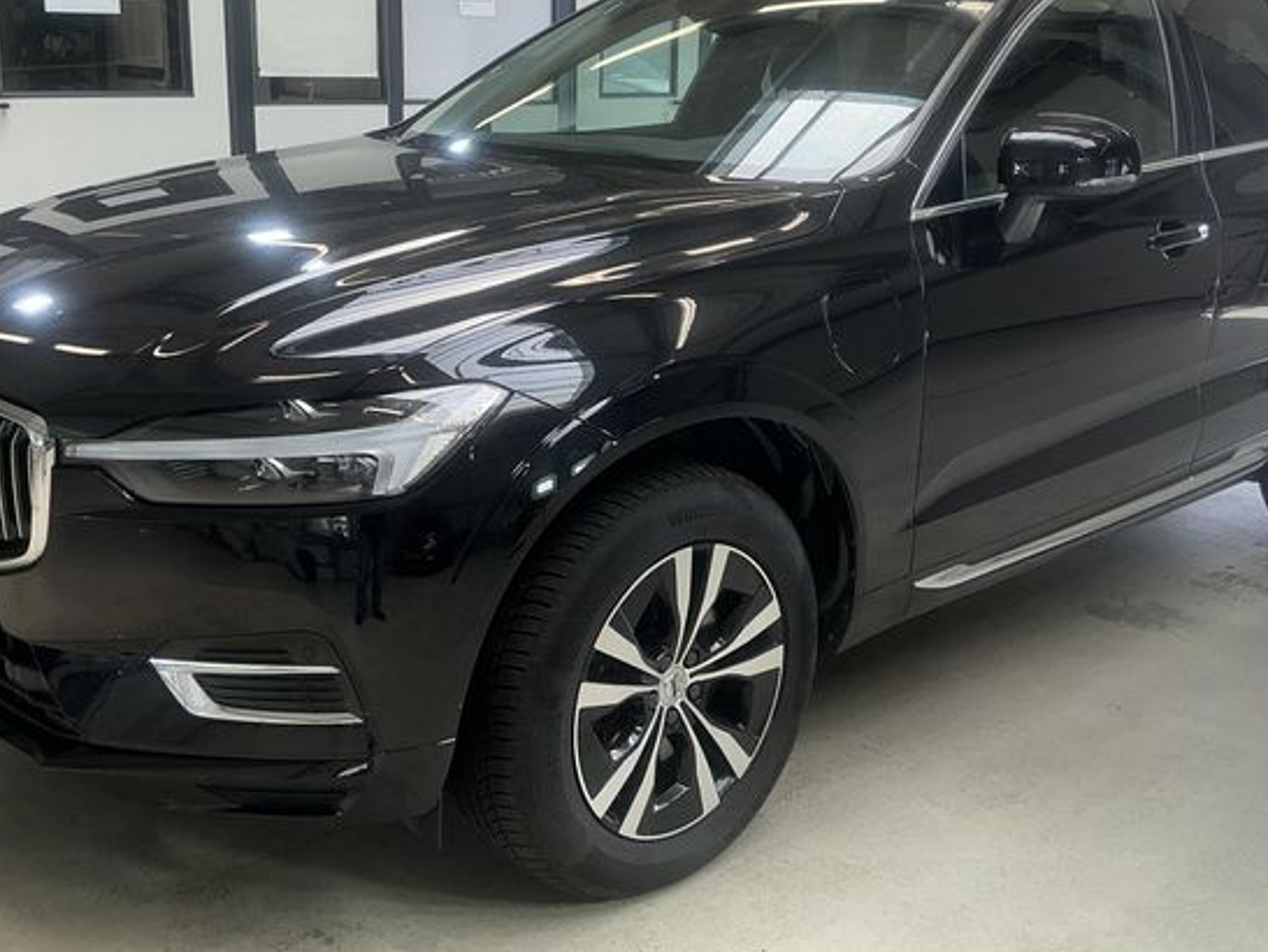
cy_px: 411
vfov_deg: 35.1
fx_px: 1503
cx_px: 660
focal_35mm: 41
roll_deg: -1.2
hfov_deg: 45.7
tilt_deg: -14.0
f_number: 1.8
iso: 16
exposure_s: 1/100
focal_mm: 3
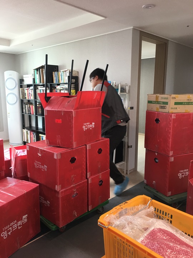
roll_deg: -1.0
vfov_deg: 61.7
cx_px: 96
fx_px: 216
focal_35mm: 29
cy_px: 129
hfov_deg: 48.2
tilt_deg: -9.4
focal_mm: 4.15
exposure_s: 1/15
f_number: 2.2
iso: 40
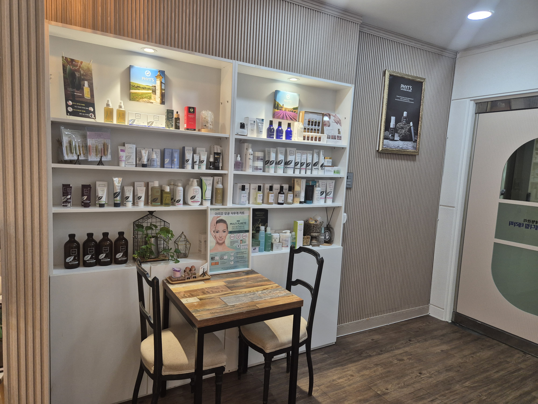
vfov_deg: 58.9
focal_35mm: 23
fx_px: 357
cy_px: 202
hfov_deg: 73.9
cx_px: 269
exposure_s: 1/120
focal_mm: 5.4
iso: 125
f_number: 1.8
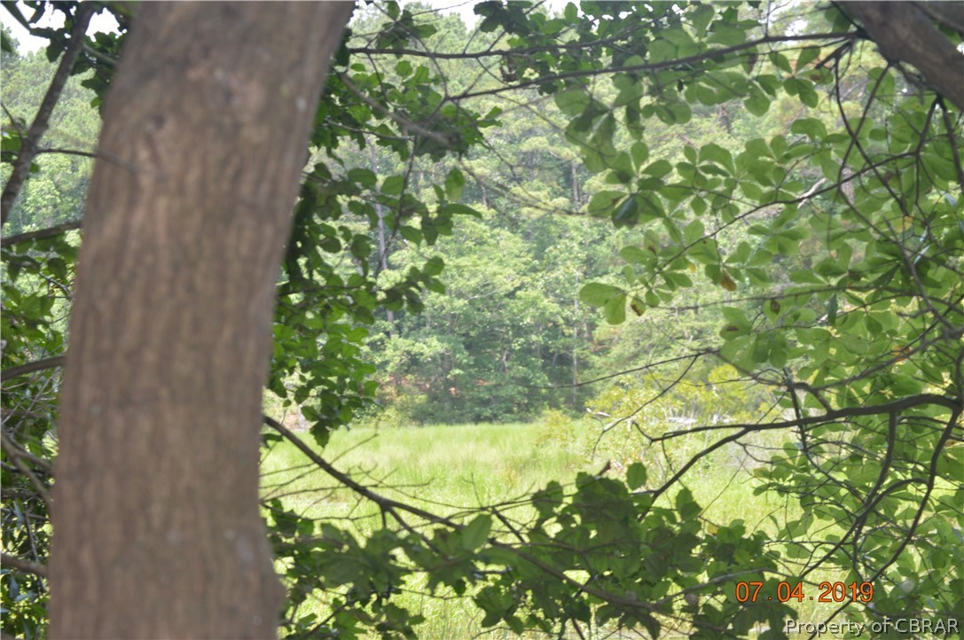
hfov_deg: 24.6
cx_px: 482
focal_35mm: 82
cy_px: 320
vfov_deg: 16.5
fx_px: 2206
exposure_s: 1/60
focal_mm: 55
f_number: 8
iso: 140
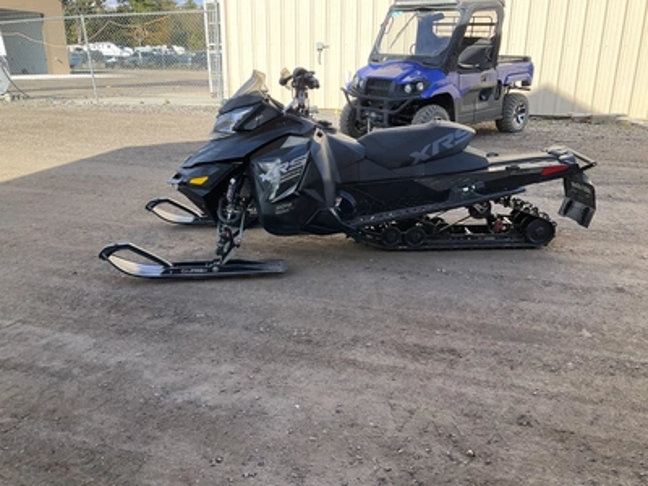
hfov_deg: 61.7
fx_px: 543
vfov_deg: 48.2
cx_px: 324
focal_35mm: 29
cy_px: 243
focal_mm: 3
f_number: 1.8
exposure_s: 1/367
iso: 25
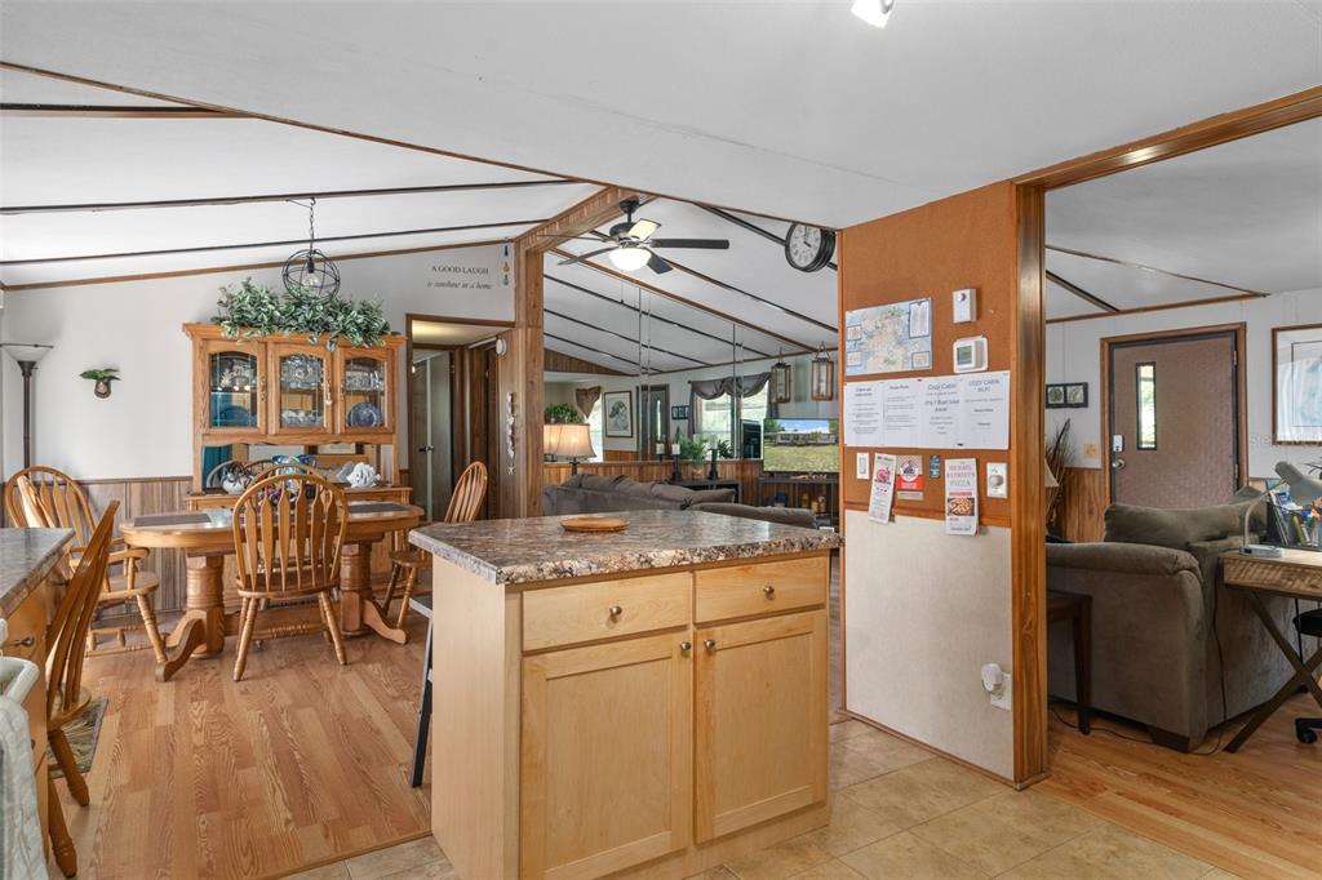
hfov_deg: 84.0
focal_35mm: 20
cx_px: 661
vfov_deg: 61.9
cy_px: 440
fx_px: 734
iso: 320
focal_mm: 20
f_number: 8
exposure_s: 1/2
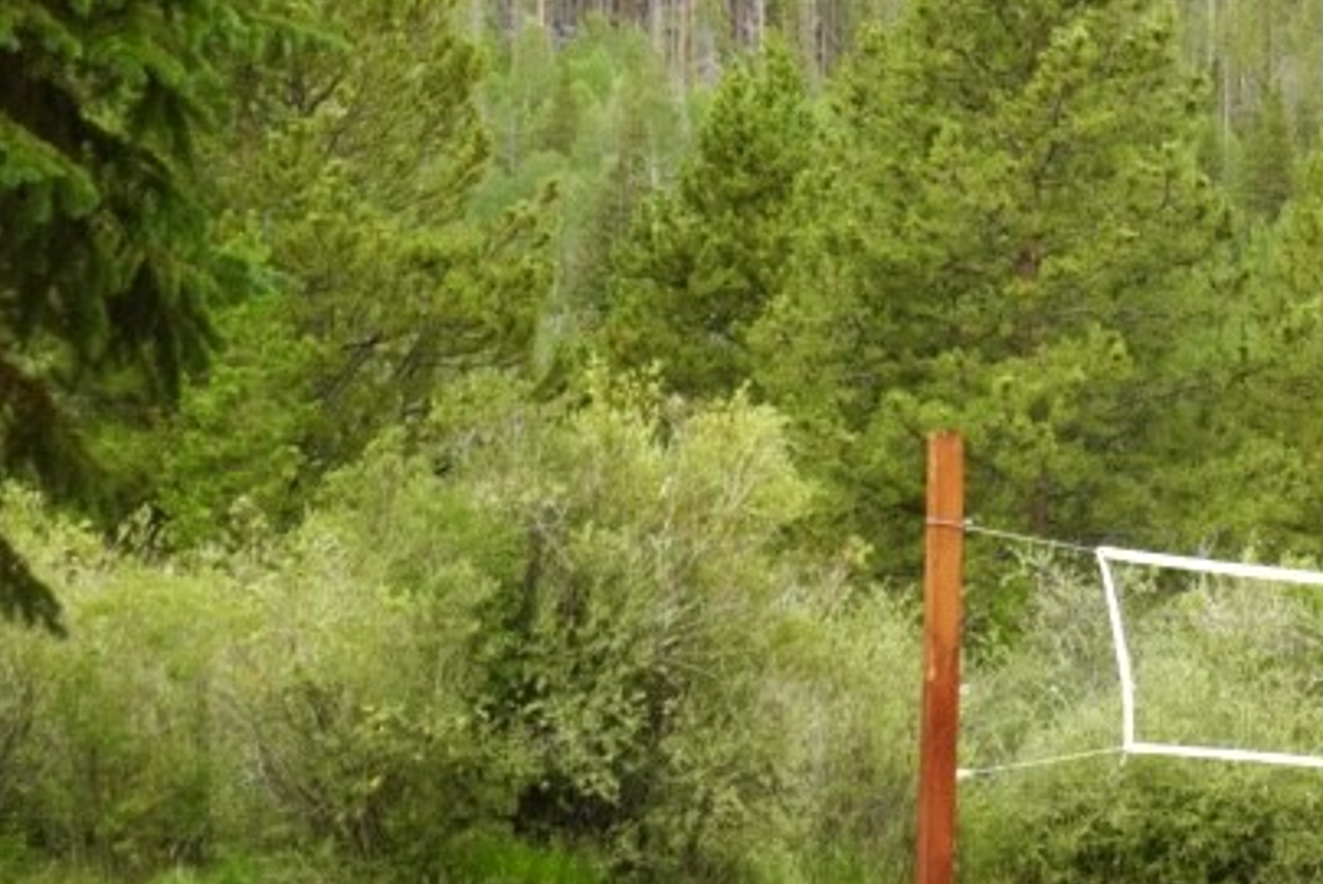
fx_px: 5958
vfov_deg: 8.4
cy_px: 39
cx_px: 2017
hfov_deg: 12.1
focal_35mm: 162
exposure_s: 1/100
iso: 100
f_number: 8
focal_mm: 27
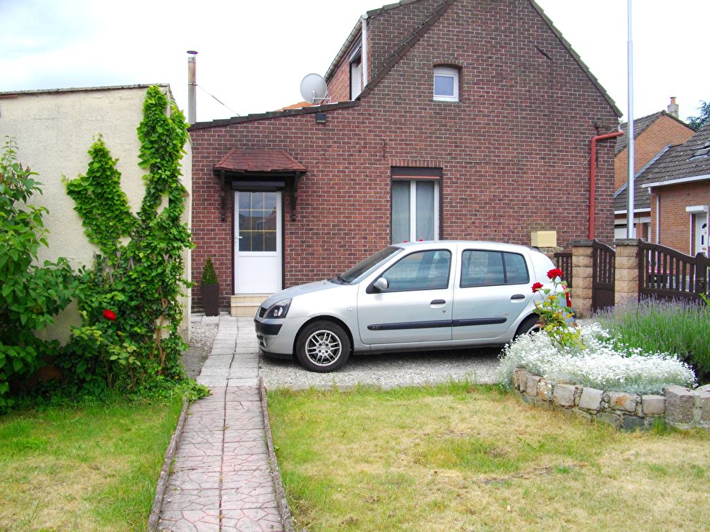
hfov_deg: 56.8
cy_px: 266
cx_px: 355
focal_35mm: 32
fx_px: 656
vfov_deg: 44.2
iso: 100
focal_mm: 5.7
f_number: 5.5
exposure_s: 1/160
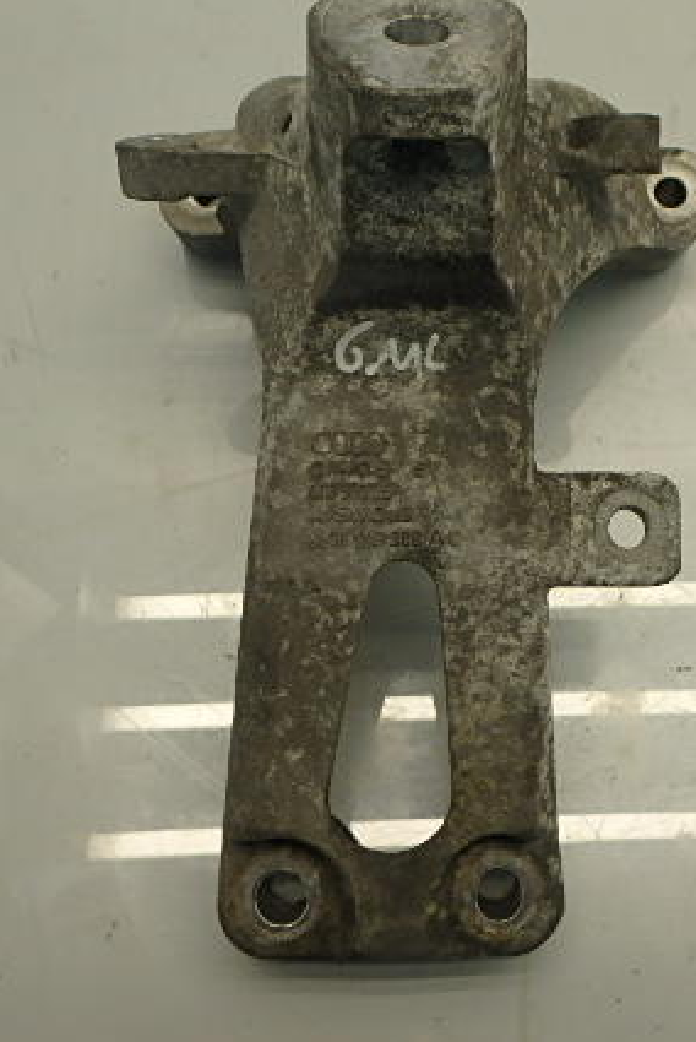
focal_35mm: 36
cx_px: 468
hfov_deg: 36.5
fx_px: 1042
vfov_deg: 53.0
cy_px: 466
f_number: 3.8
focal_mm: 4
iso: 125
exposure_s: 1/80
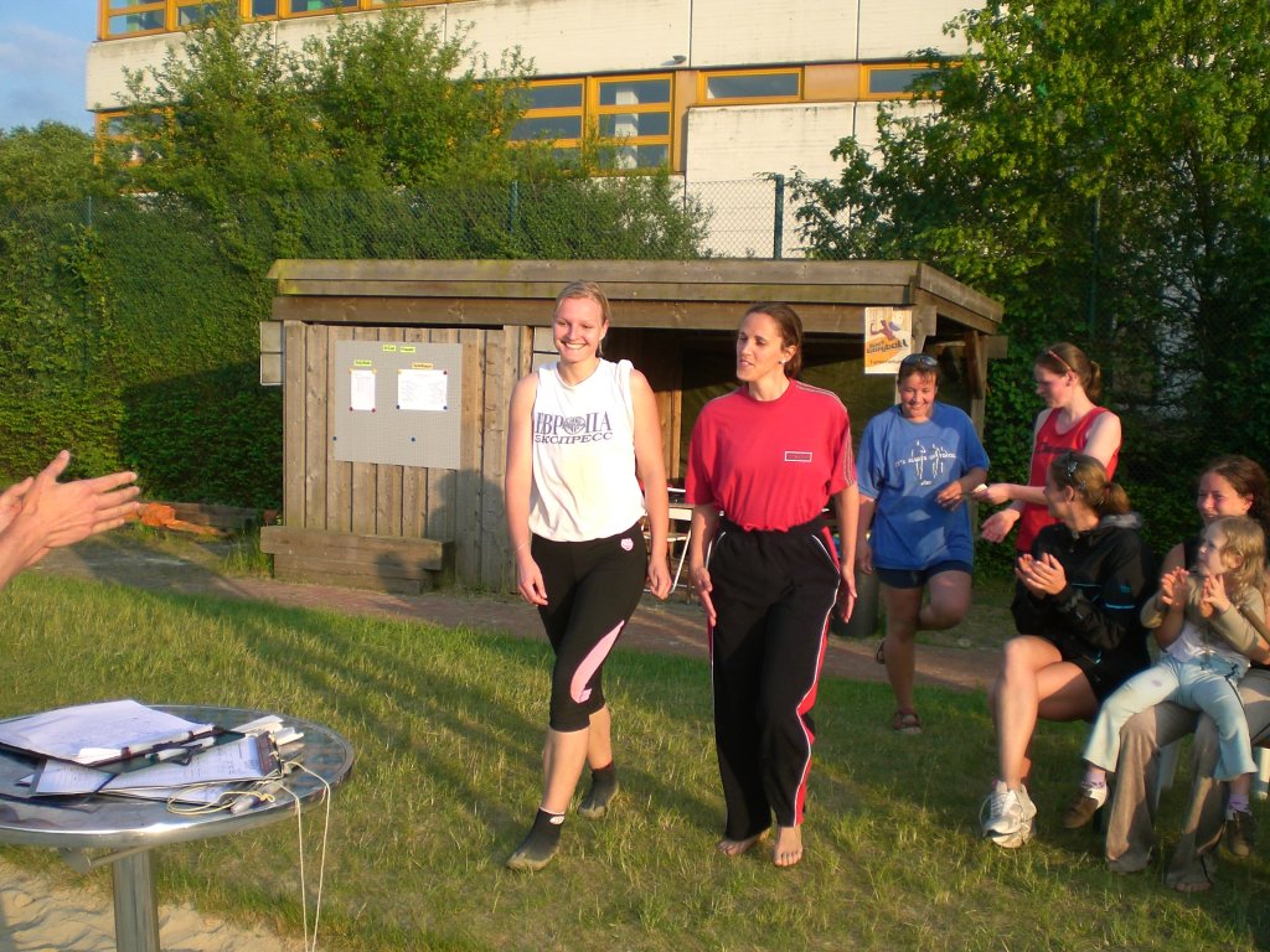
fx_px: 1394
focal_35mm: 38
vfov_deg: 37.7
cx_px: 635
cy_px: 476
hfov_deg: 49.0
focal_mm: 6.3
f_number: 3.1
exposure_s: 1/320
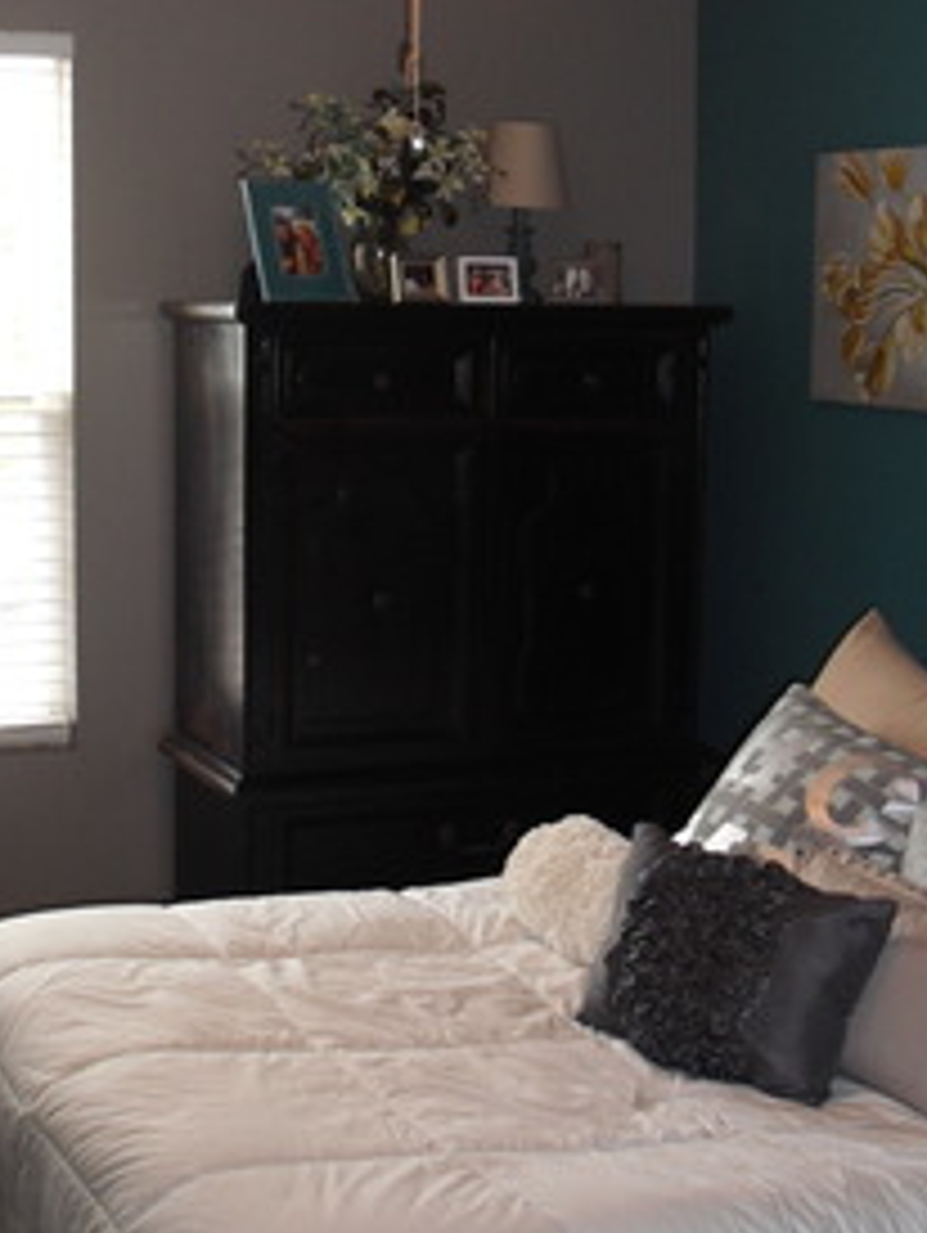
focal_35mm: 63
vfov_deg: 30.7
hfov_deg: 23.2
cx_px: 320
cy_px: 634
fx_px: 2246
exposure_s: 1/60
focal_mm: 6.3
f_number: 3.1
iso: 200
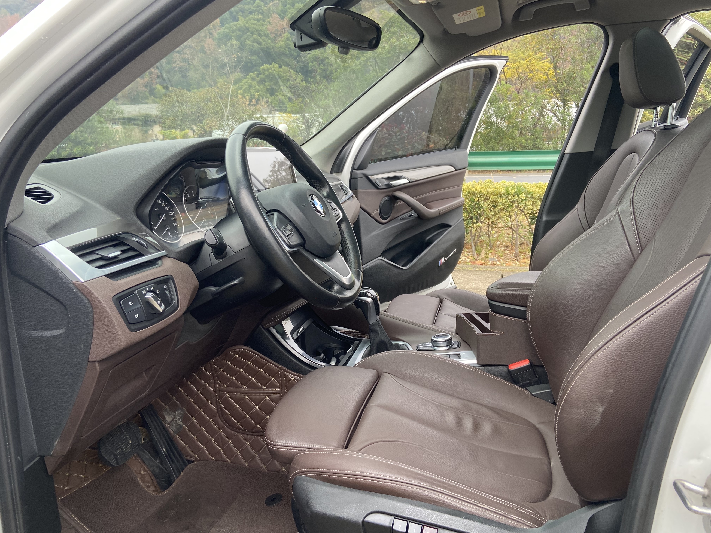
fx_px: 534
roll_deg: +2.5
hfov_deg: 67.3
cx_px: 356
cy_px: 266
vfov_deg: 53.1
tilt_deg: -10.2
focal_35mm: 26
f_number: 1.8
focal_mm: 4.25
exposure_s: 1/121
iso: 80
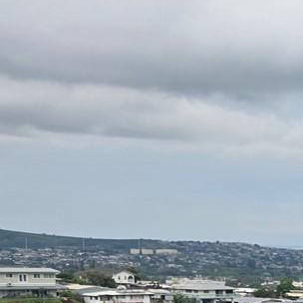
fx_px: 1060
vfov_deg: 15.6
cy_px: 381
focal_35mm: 107
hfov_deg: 12.1
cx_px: 781
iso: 12
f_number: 1.7
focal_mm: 6.3
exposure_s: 1/348
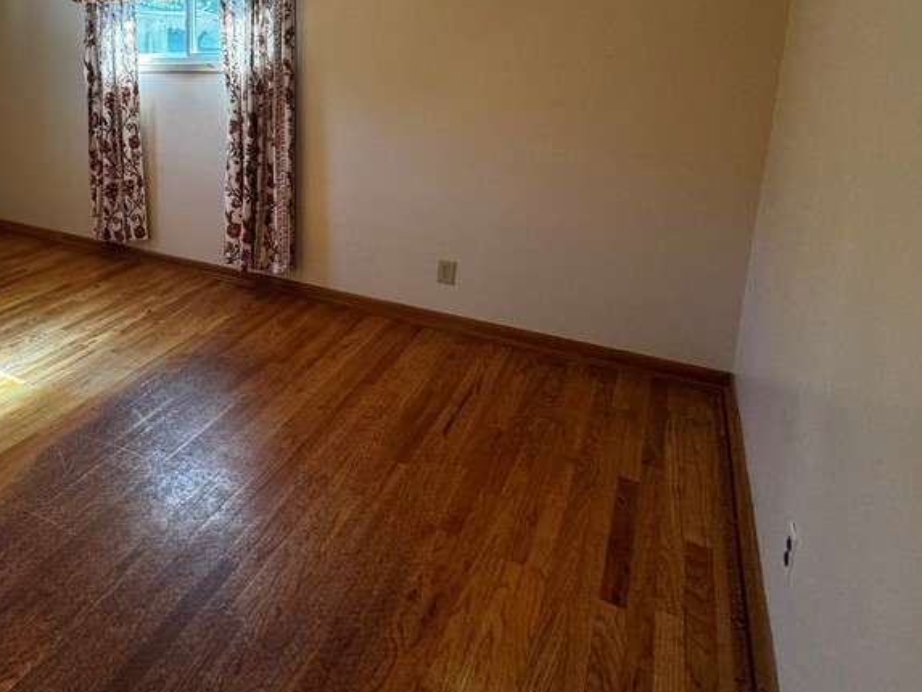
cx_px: 114
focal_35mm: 25
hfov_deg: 60.2
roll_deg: +1.7
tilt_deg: -9.2
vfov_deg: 52.5
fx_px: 666
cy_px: 175
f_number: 2.2
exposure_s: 1/120
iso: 250
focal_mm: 2.22
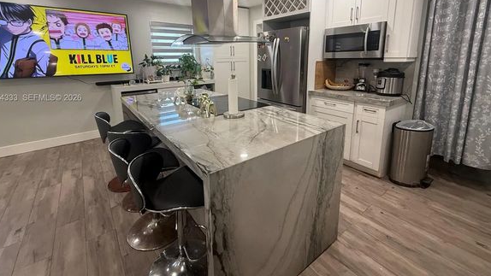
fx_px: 221
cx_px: 249
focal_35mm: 17
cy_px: 98
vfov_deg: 62.8
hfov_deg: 95.9
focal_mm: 2.22
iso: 200
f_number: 2.2
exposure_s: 1/120
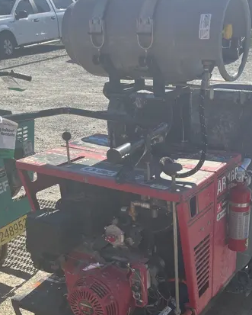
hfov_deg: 32.8
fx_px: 419
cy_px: 231
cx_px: 189
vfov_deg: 40.1
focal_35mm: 45
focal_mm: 5.1
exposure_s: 1/2410
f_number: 1.6
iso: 50
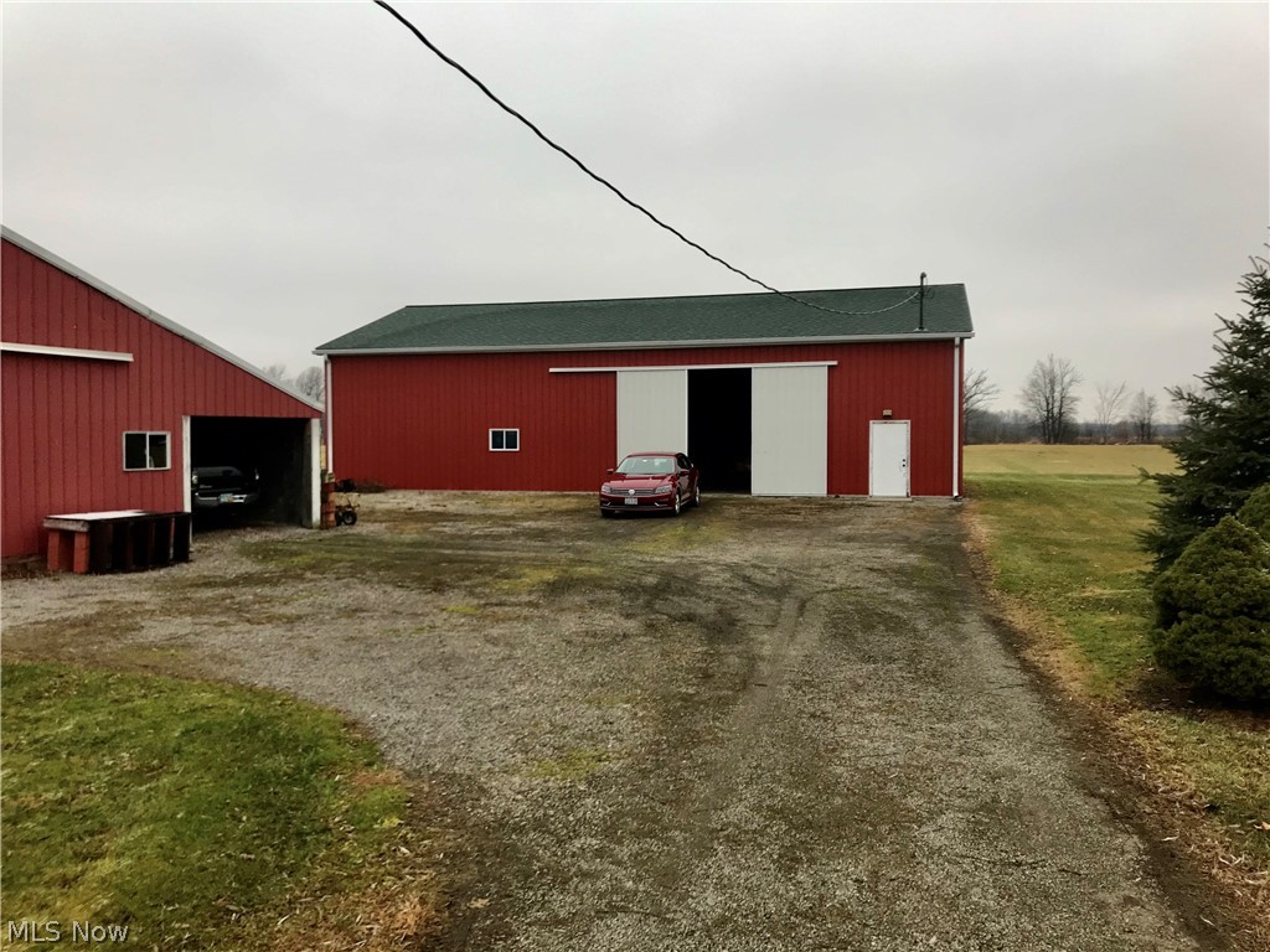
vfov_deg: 49.7
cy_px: 476
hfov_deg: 63.4
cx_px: 635
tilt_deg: +1.3
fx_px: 1027
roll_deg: -1.4
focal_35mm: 28
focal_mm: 3.99
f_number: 1.8
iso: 40
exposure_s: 1/120
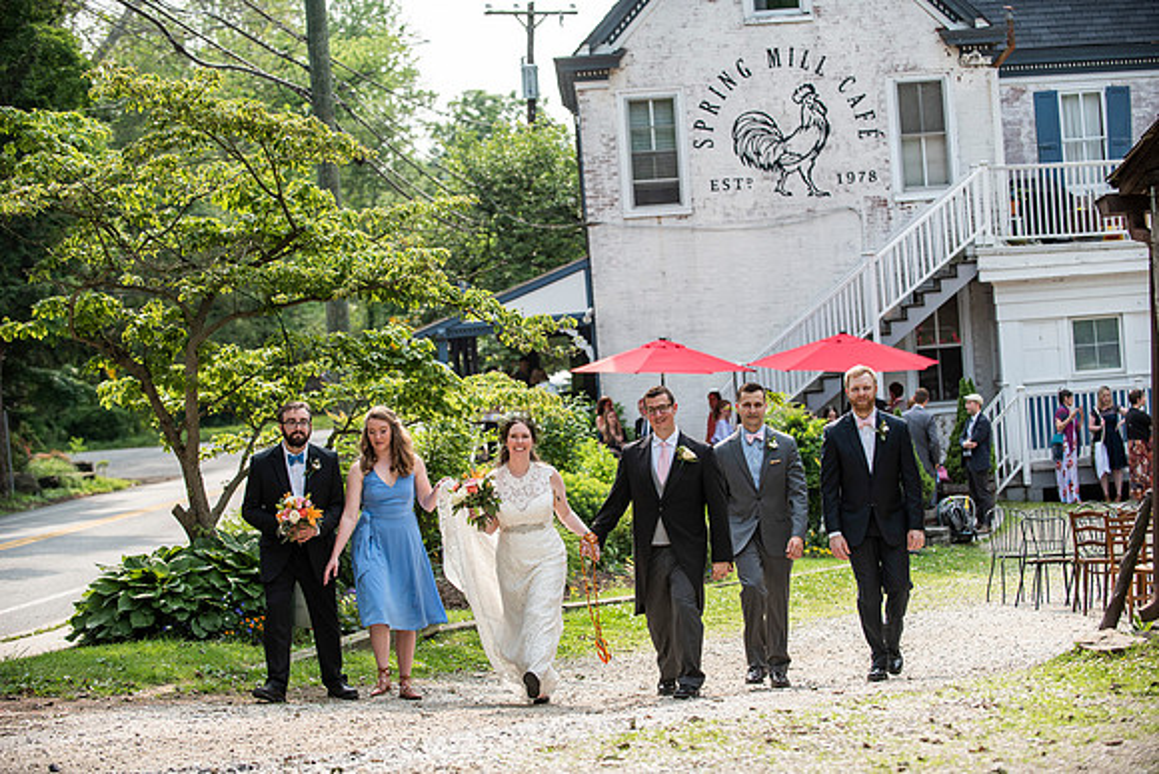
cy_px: 387
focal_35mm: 82
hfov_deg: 24.8
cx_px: 580
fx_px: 2640
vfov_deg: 16.7
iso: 400
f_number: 3.5
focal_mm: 82
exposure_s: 1/1250
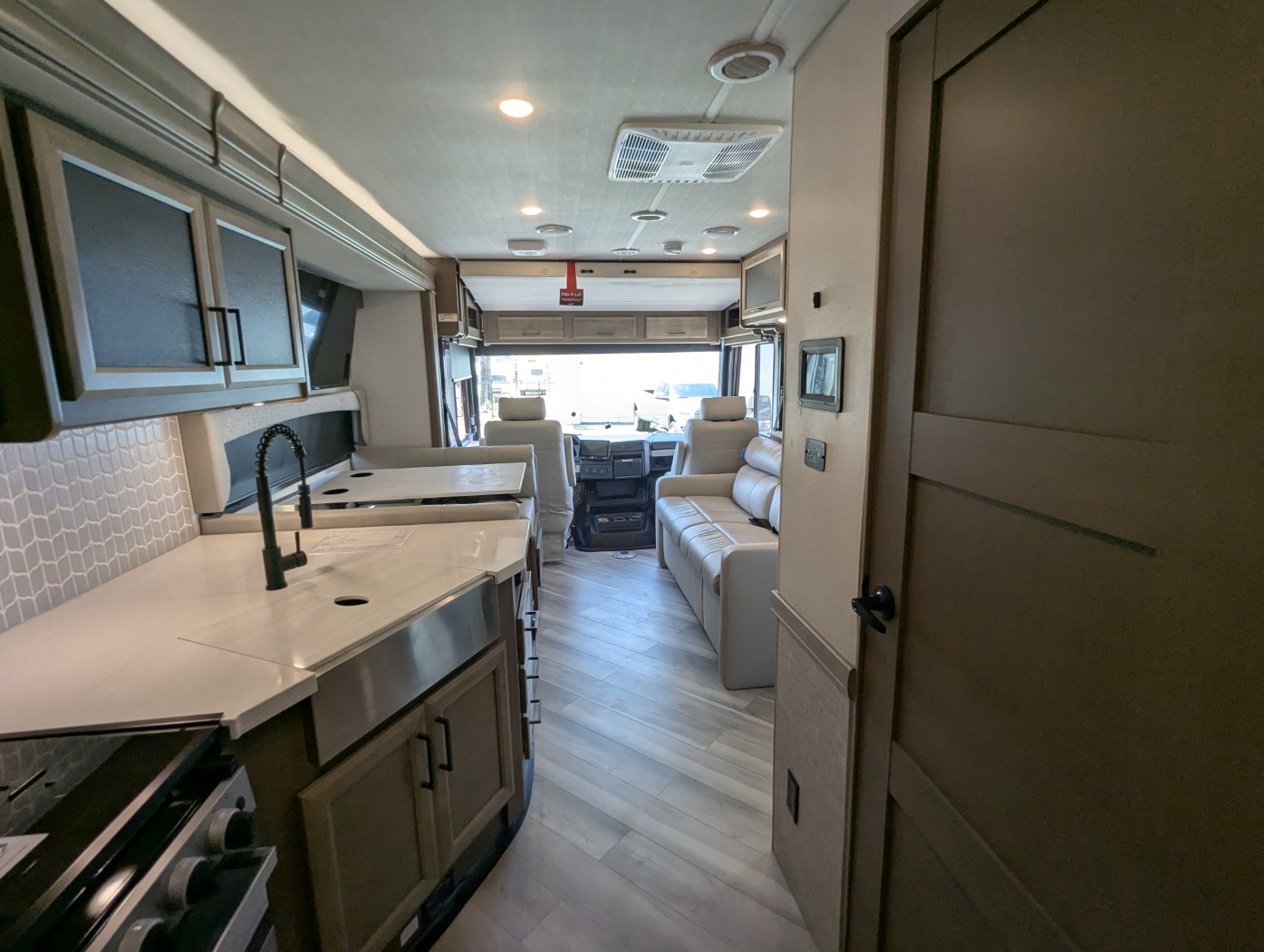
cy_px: 476
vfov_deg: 78.2
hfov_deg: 94.4
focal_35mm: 16
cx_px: 632
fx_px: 585
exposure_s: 1/129
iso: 83
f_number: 2.2
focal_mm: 2.35
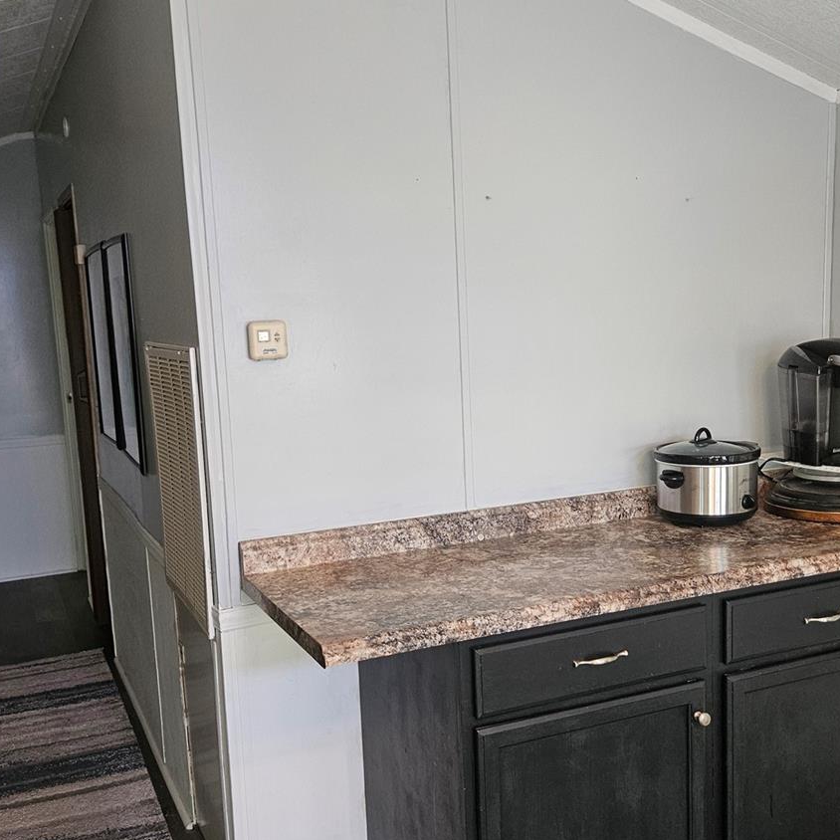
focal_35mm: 37
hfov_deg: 44.9
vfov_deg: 44.9
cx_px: 453
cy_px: 462
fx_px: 1016
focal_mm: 5.4
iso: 400
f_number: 1.8
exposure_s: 1/120
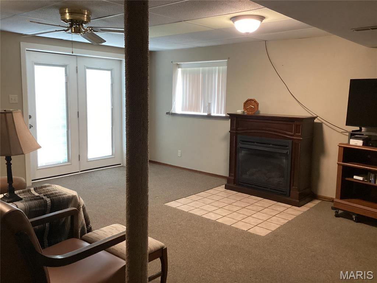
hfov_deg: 58.4
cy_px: 142
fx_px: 338
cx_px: 188
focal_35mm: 31
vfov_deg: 45.4
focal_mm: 3.3
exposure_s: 1/40
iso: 320
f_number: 2.4
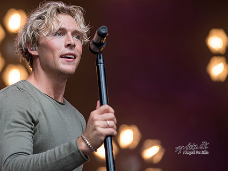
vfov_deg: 6.5
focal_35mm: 227
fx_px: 1495
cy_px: 50
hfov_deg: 8.7
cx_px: 57
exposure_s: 1/800
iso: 400
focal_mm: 142
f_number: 2.8
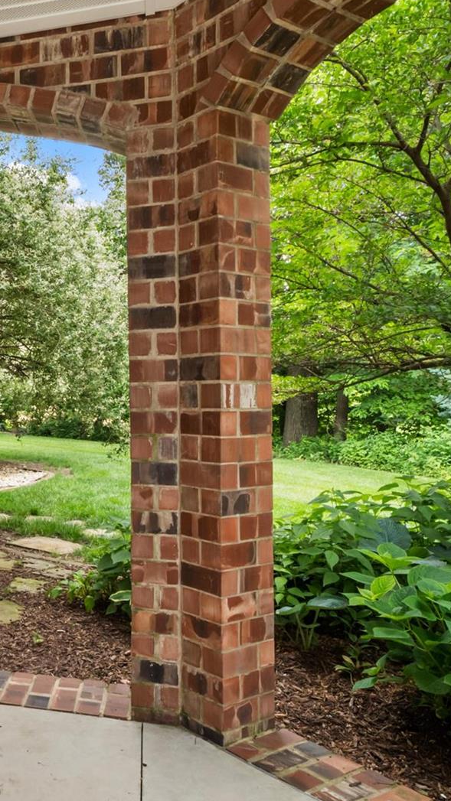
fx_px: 680
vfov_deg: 61.0
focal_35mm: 32
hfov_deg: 32.2
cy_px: 401
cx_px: -49
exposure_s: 1/60
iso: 400
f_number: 10
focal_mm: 10
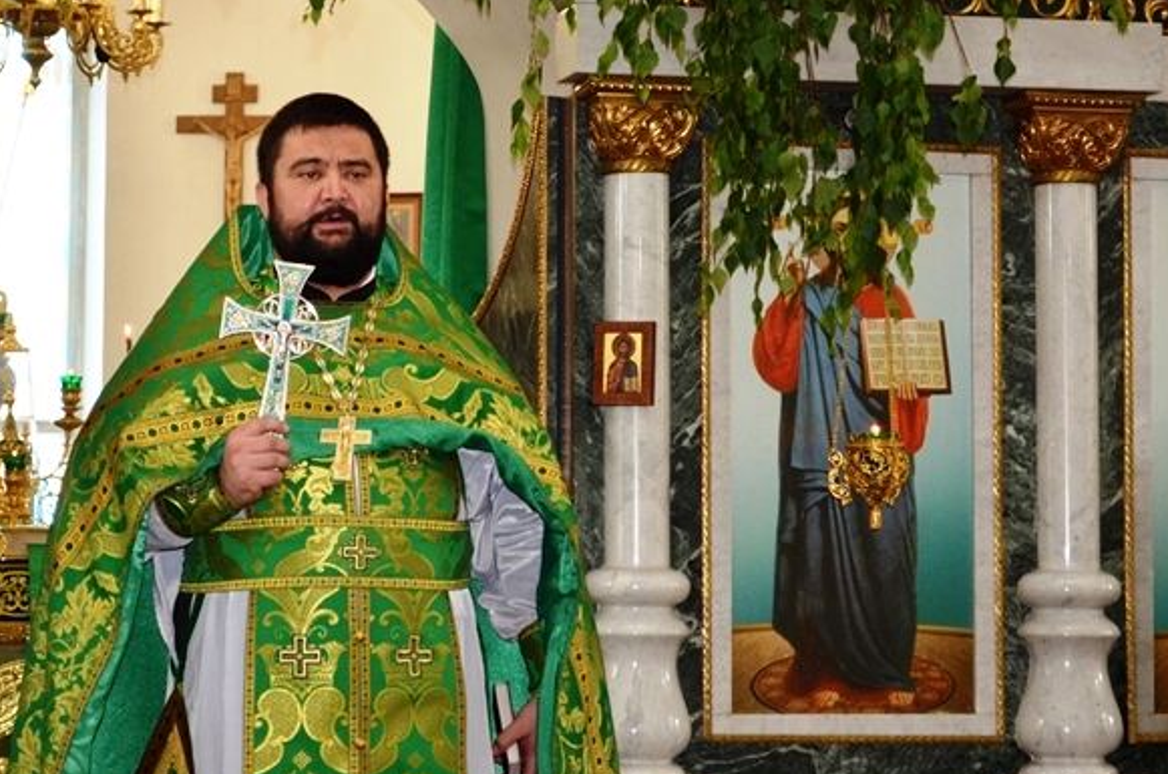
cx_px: 434
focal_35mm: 114
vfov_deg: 12.0
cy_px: 336
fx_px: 3681
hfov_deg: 18.0
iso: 800
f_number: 5.6
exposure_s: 1/60
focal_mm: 55
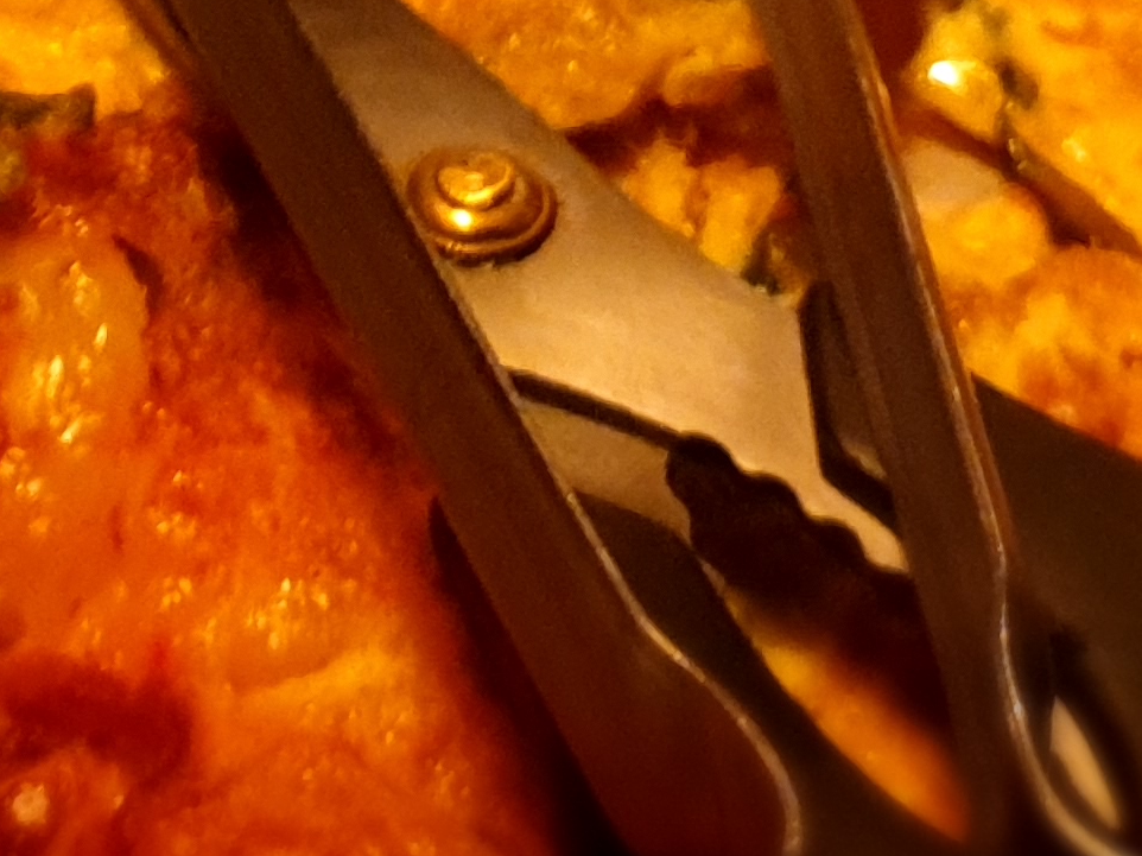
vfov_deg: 11.9
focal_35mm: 109
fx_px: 3595
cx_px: 154
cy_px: -918
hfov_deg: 17.8
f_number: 1.5
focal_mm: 4.32
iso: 320
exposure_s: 1/24
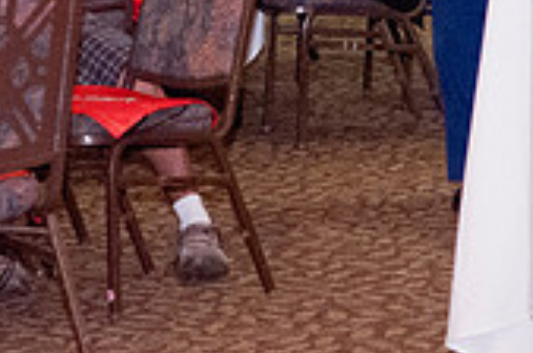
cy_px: -247
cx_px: 483
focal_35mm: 283
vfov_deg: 4.8
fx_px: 4182
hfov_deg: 7.3
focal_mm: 55
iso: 1250
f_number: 4
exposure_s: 1/100
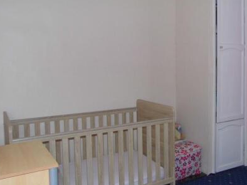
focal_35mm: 37
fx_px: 264
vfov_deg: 38.6
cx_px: 155
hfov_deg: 49.6
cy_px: 83
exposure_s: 1/60
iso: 100
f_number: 3
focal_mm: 4.5
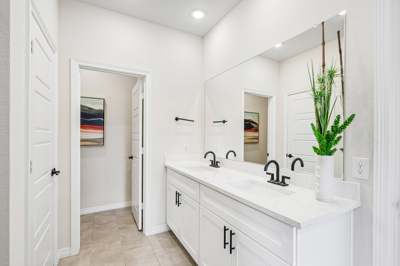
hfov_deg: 96.7
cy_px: 133
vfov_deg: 73.7
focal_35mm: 16
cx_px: 200
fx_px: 178
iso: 320
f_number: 8
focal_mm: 16
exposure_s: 1/30
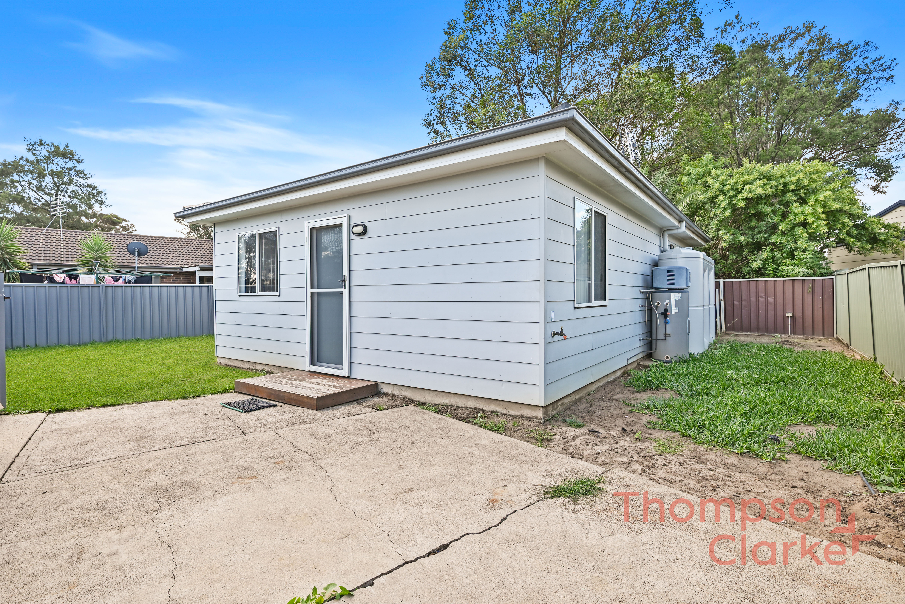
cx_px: 452
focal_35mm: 18
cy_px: 302
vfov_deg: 68.9
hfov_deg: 91.6
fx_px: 440
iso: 100
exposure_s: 1/15
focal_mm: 17.5
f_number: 7.1
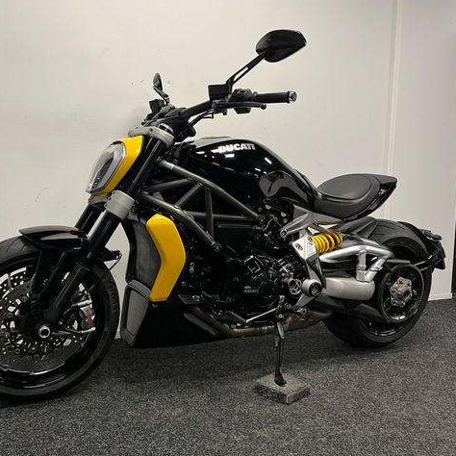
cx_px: 173
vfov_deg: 52.5
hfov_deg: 52.0
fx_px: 462
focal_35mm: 31
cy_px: 226
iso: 100
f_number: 1.6
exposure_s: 1/50
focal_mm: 5.1
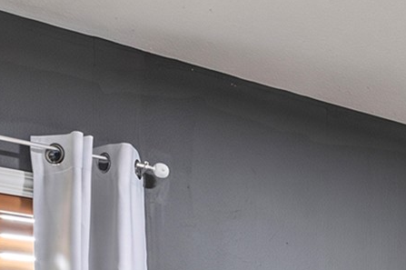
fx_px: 822
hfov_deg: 24.0
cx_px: 541
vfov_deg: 16.1
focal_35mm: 73
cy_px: 467
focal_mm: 15
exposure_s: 1/2
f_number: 8
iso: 125
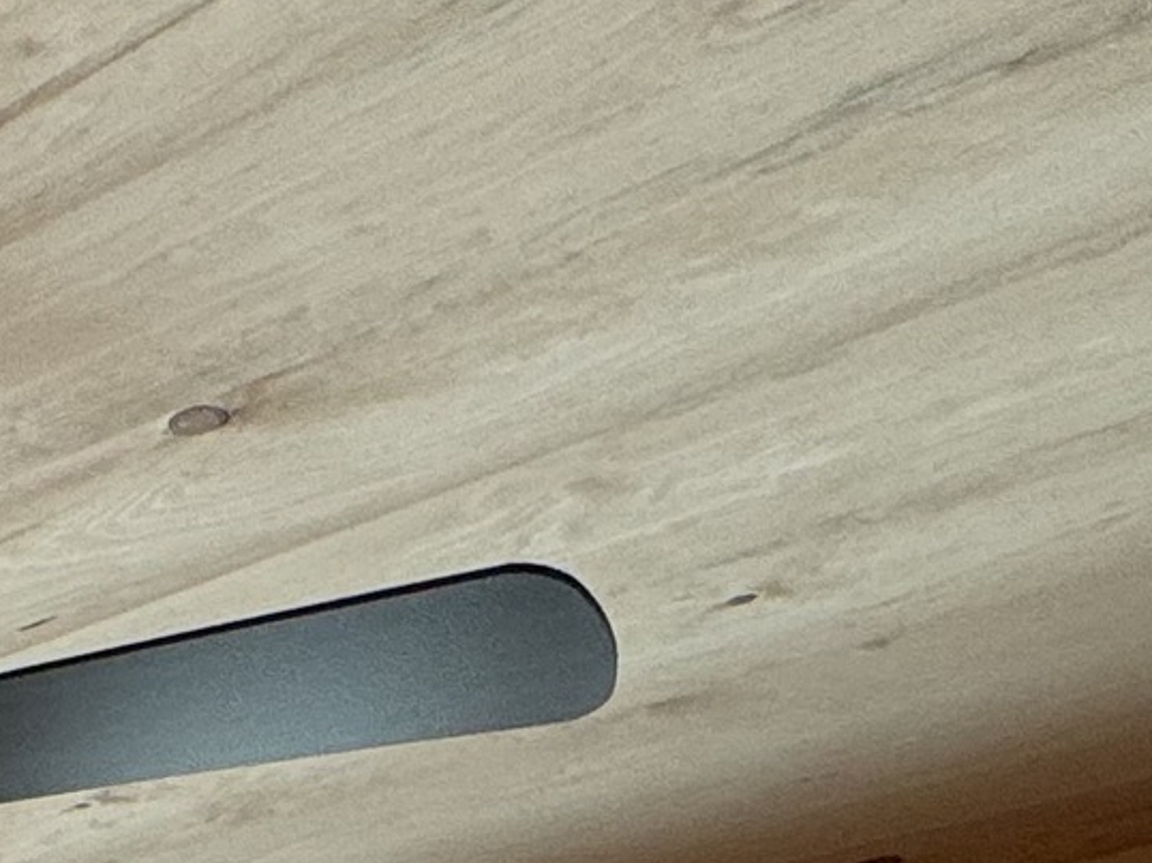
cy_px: 1951
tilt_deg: -3.5
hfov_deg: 21.7
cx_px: -409
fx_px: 2661
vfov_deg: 14.0
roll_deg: +0.0
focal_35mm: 80
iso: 80
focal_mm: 2.22
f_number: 2.2
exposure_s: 1/99
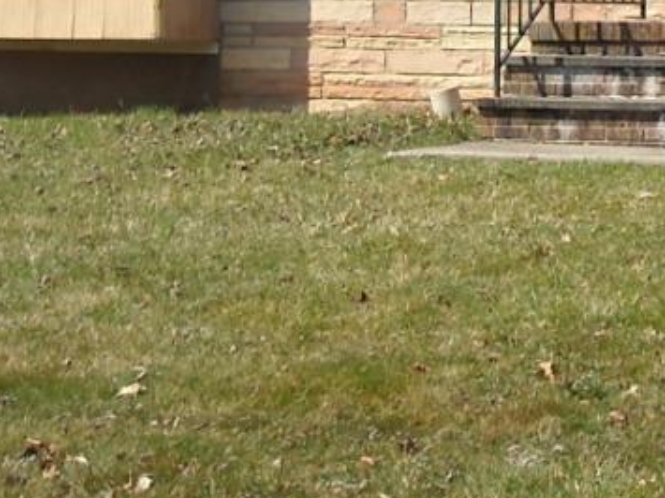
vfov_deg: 9.8
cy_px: -190
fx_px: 2842
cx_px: 706
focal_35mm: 148
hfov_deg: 13.1
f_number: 5.6
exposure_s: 1/228
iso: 64
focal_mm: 5.7
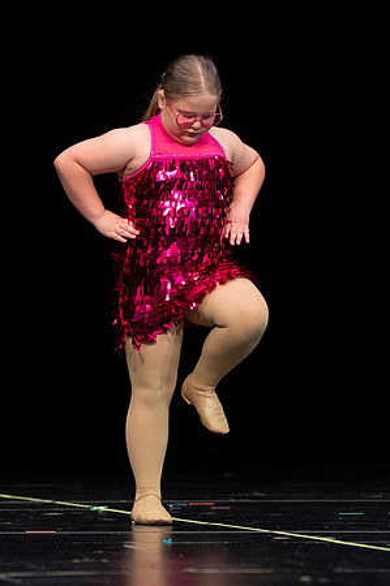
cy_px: 324
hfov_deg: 5.2
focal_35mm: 261
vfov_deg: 7.9
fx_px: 4254
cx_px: 174
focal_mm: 150
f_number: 3.5
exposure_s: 1/200
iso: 1600
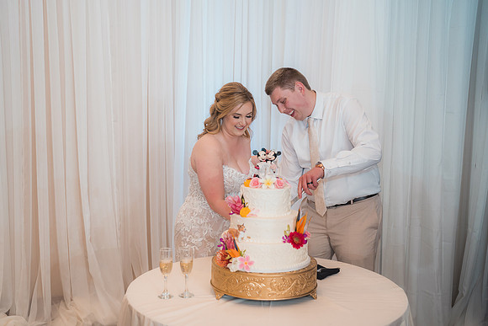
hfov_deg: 39.6
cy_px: 163
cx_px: 244
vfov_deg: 27.0
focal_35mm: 50
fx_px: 678
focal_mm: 50
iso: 800
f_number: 2.8
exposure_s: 1/250
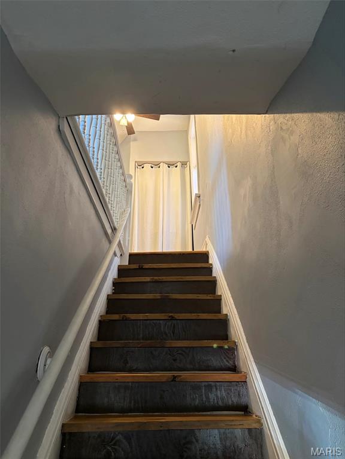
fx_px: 346
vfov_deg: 67.3
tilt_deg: +21.3
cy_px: 230
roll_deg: +0.0
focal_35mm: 26
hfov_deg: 53.1
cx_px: 172
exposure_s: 1/60
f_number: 1.6
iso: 500
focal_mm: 5.96
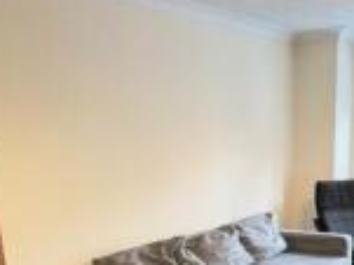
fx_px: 552
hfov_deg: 35.5
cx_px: 198
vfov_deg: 25.0
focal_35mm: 54
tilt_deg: -15.5
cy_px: 297
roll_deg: +2.4
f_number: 2.2
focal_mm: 2.22
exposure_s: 1/50
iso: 250
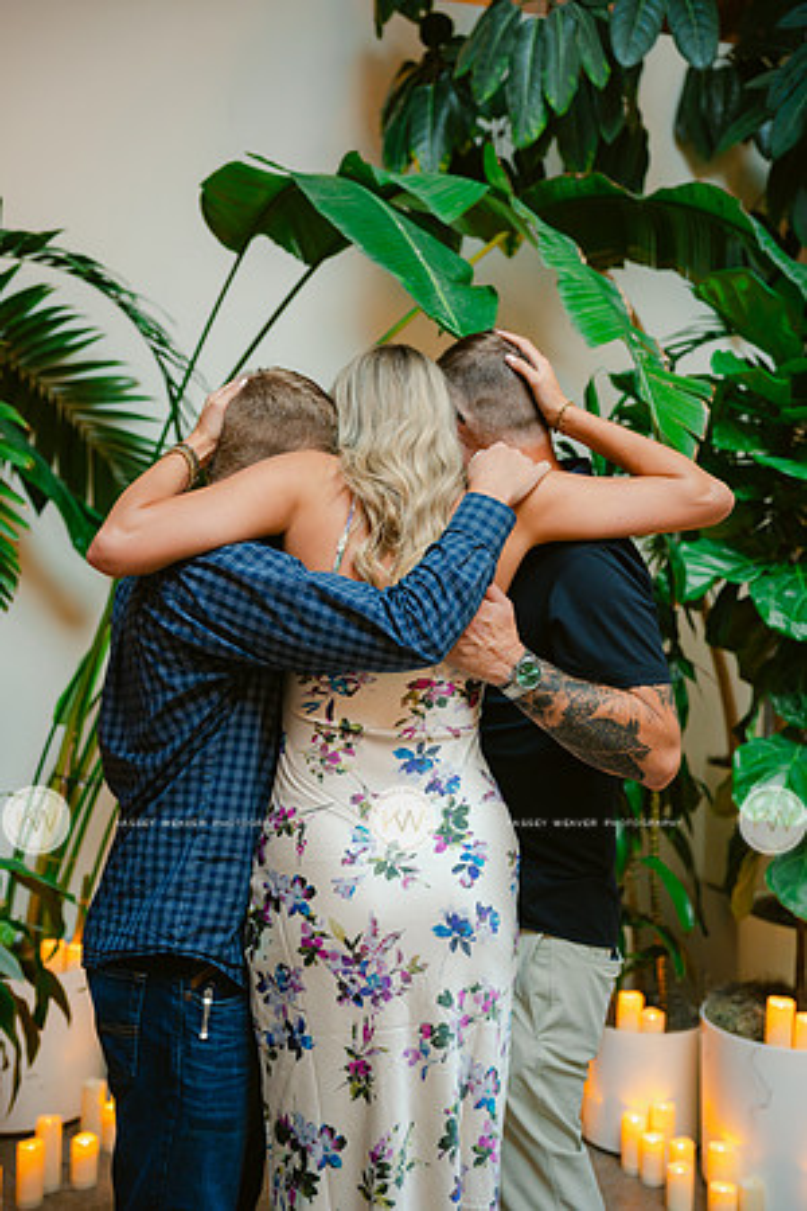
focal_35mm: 43
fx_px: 1459
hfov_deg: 30.9
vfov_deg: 45.1
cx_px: 404
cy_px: 606
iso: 1000
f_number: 2.8
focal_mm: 43.4
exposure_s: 1/250
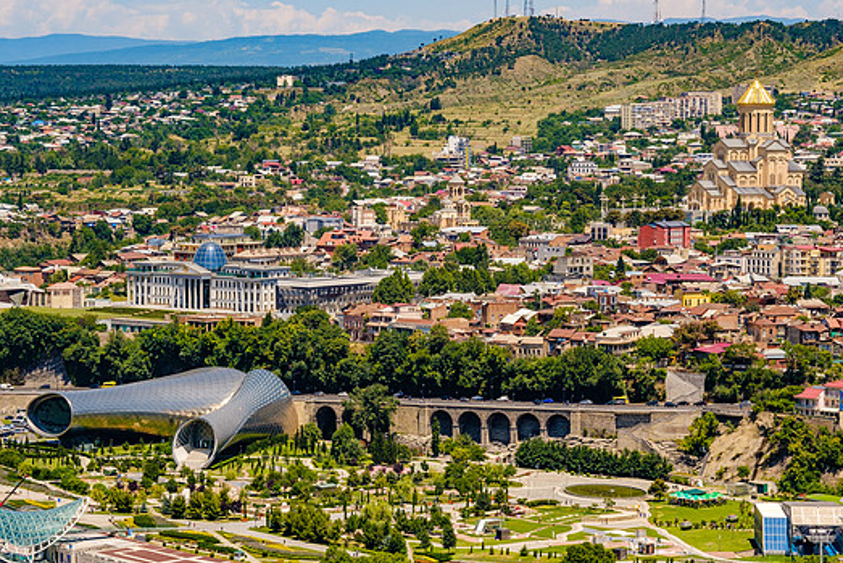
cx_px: 447
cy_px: 270
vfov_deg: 14.6
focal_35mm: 94
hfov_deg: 21.7
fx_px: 2202
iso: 160
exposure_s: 1/450
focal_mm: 56
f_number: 8
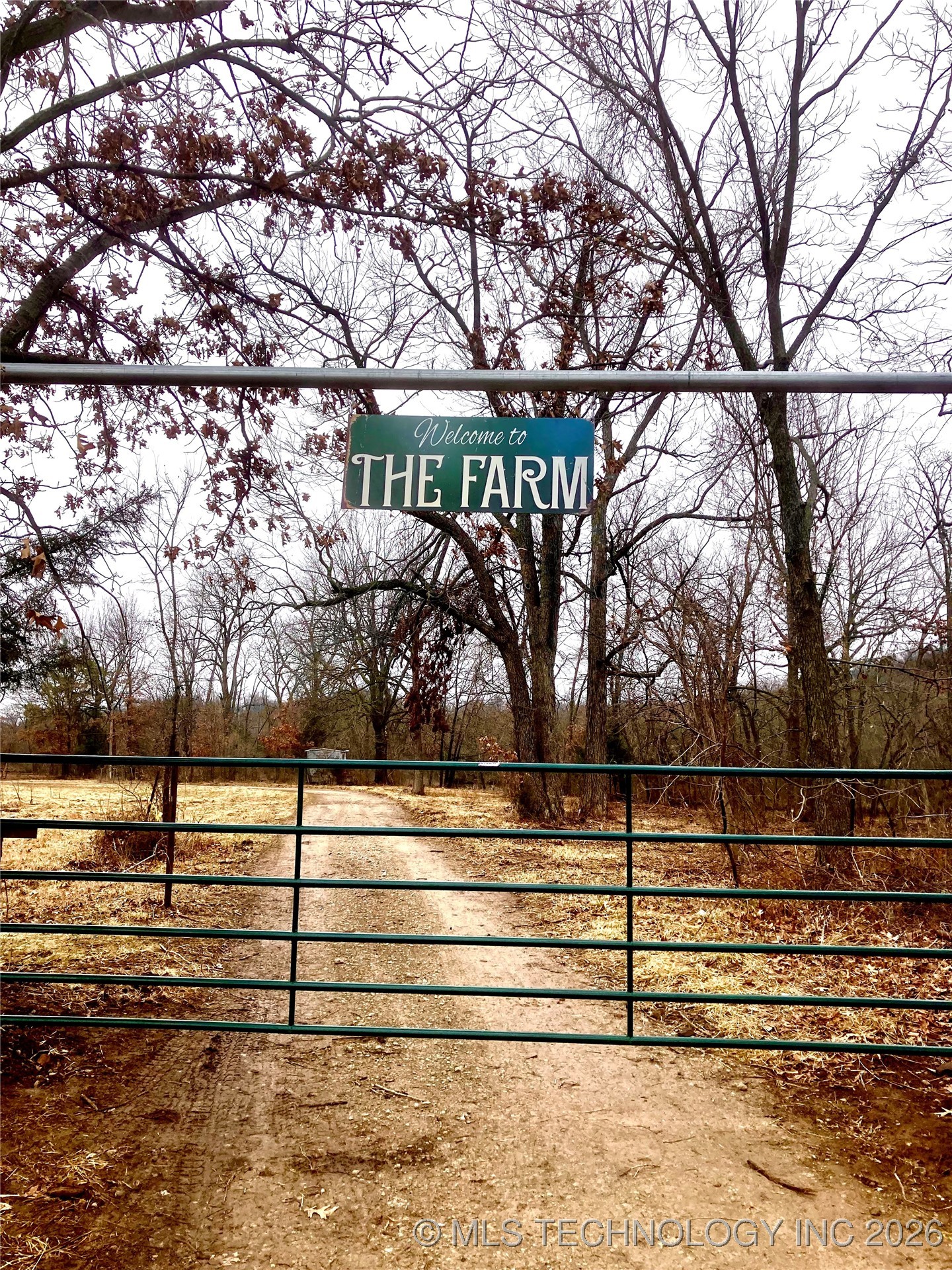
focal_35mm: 28
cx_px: 476
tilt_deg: +9.4
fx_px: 1027
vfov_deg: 63.4
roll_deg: -0.6
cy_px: 635
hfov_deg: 49.7
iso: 20
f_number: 1.8
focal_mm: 3.99
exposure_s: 1/534
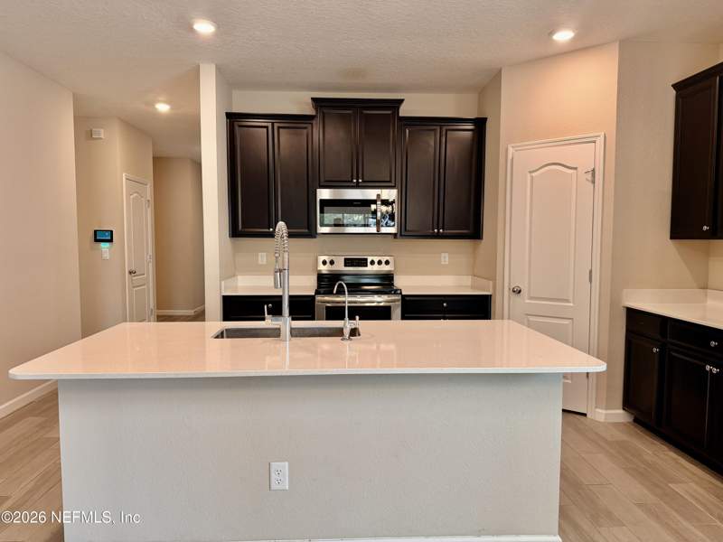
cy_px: 271
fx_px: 501
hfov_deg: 71.6
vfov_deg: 56.8
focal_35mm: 24
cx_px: 362
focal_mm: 6.76
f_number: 1.78
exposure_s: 1/120
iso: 200
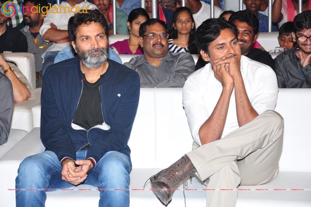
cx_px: 156
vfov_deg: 13.0
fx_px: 906
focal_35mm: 105
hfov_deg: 19.5
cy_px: 104
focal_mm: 70
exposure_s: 1/125
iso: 500
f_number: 6.3
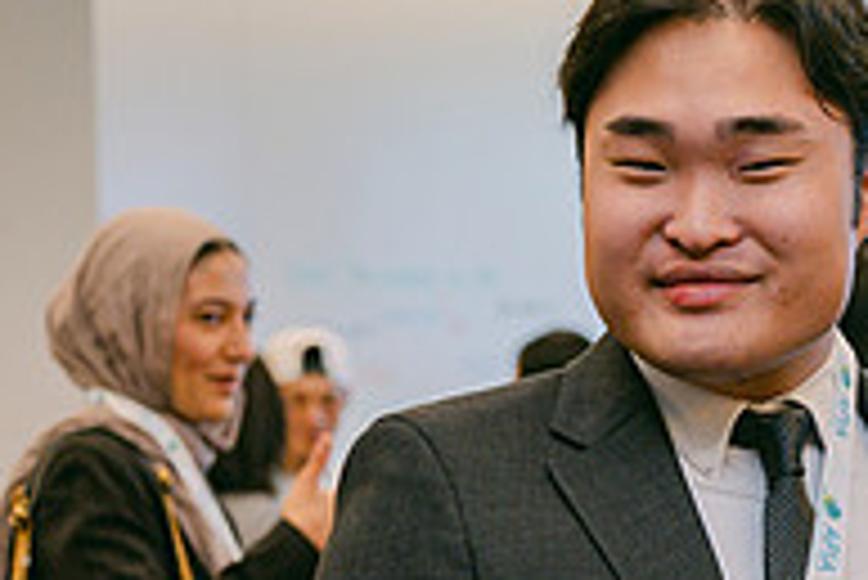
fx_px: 3619
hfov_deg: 13.0
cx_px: 1291
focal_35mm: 150
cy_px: 715
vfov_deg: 9.0
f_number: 3.2
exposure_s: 1/125
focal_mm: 50
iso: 500
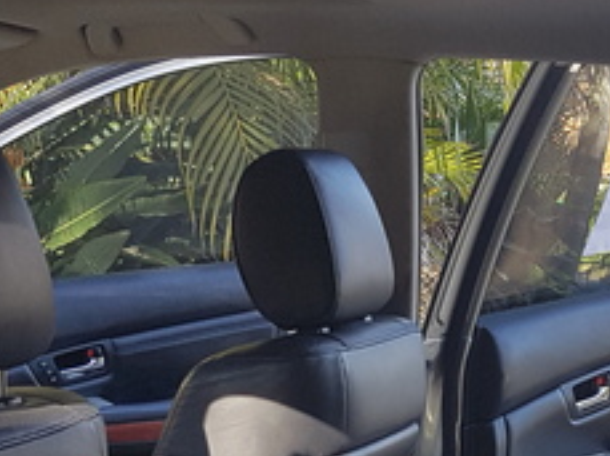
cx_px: 418
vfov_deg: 14.7
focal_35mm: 91
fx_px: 1601
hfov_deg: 21.5
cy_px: 744
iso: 50
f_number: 1.7
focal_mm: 4.2
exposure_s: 1/197
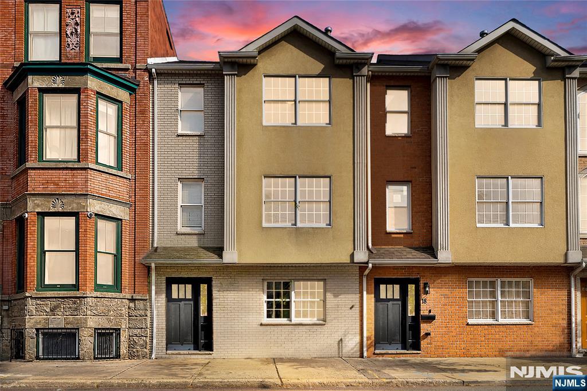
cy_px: 196
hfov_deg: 76.1
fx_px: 375
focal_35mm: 23
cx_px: 294
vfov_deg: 55.1
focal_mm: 23
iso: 100
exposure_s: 1/2000
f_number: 2.8
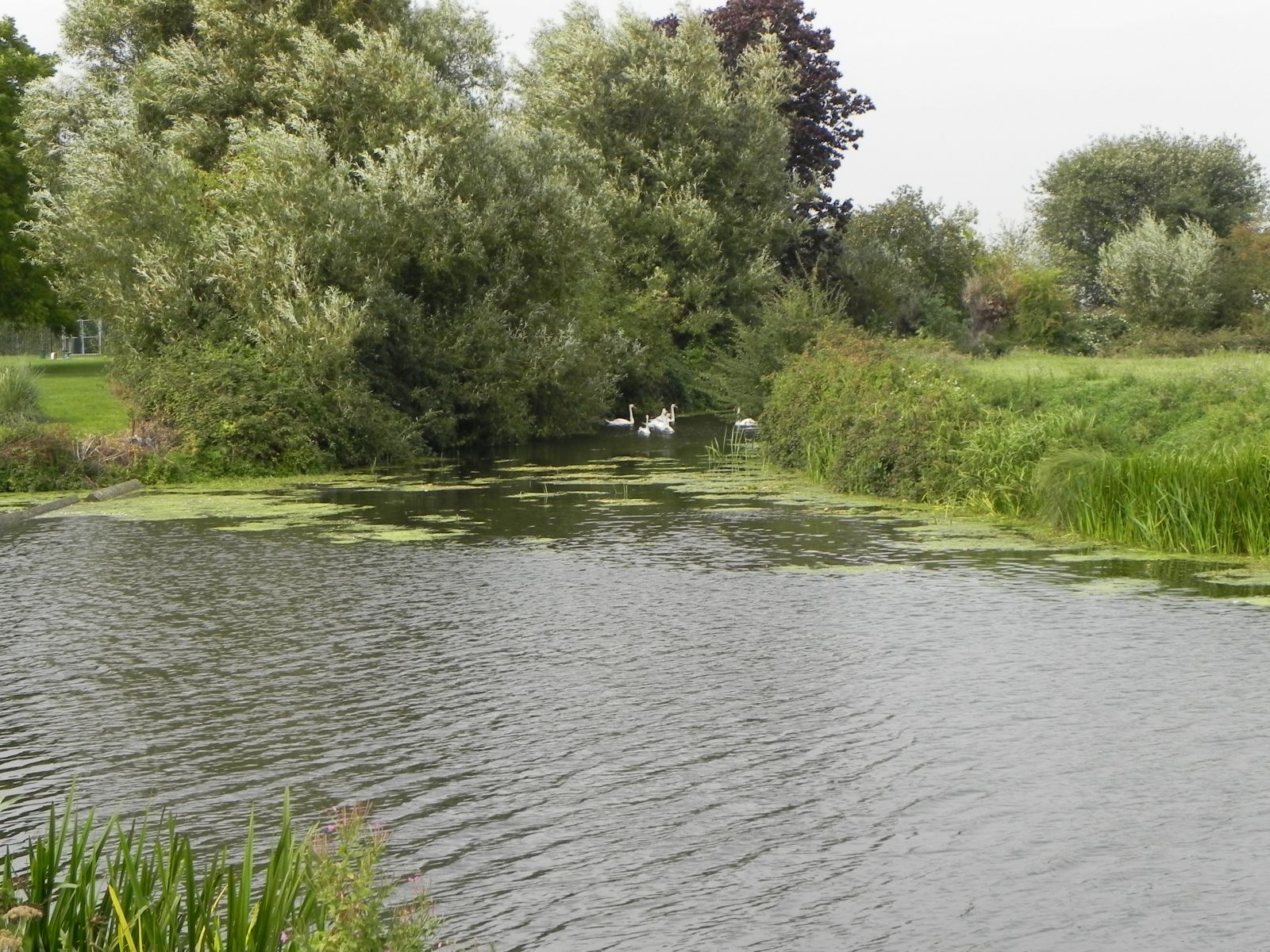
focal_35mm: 75
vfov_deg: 19.6
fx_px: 2752
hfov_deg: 26.0
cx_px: 635
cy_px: 476
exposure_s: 1/296
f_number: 6.3
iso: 160
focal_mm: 13.4
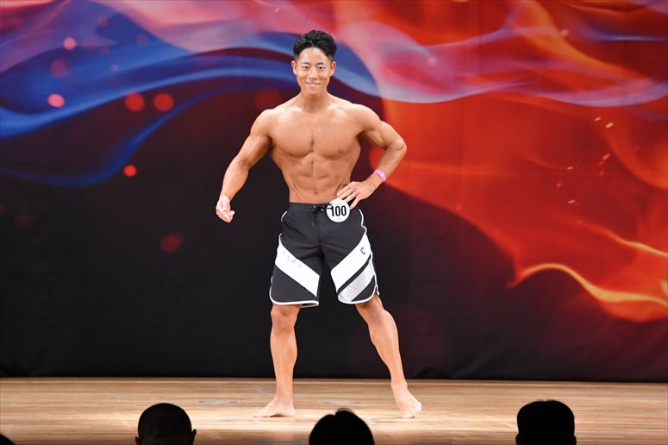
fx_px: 4729
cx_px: 334
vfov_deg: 5.4
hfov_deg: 8.1
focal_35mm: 255
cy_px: 222
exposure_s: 1/400
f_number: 5.6
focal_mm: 170
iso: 3200
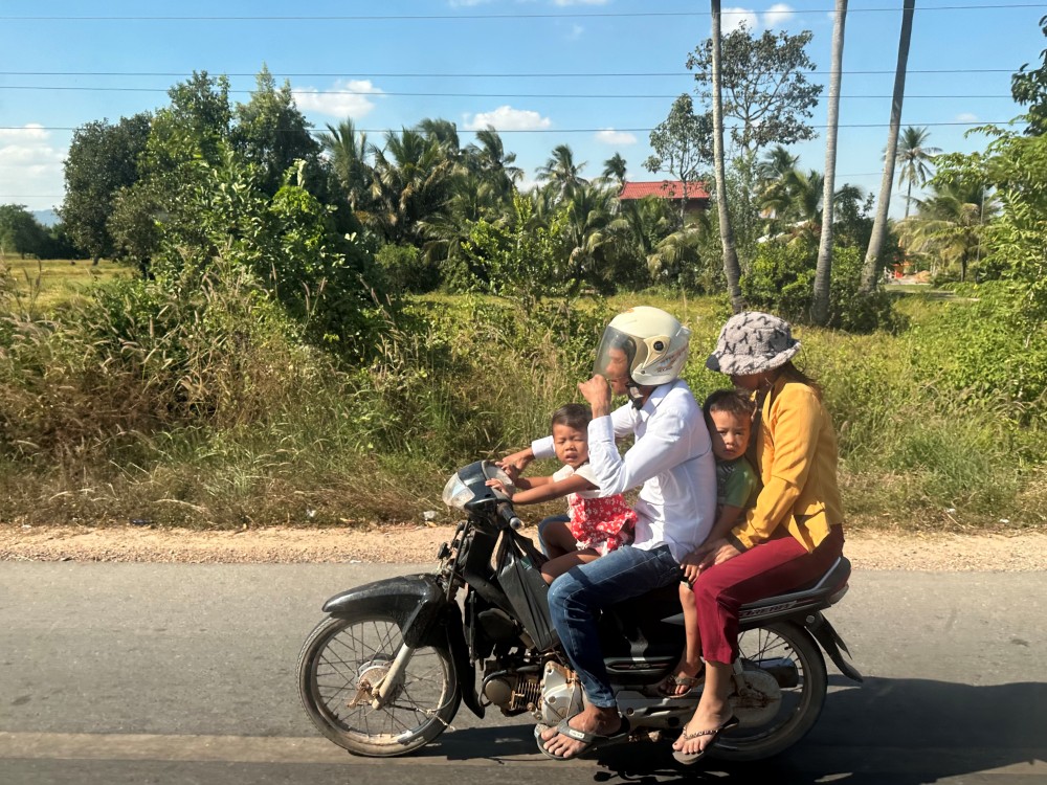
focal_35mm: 24
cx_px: 524
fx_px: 726
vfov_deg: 56.8
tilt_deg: -7.0
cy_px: 392
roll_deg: -3.5
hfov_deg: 71.6
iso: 80
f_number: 1.78
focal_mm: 6.86
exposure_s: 1/685
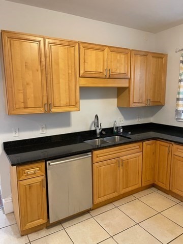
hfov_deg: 53.1
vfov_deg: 67.3
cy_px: 122
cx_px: 92
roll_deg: +0.8
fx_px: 183
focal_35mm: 26
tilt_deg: -8.7
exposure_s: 1/60
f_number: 1.6
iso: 400
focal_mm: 5.1
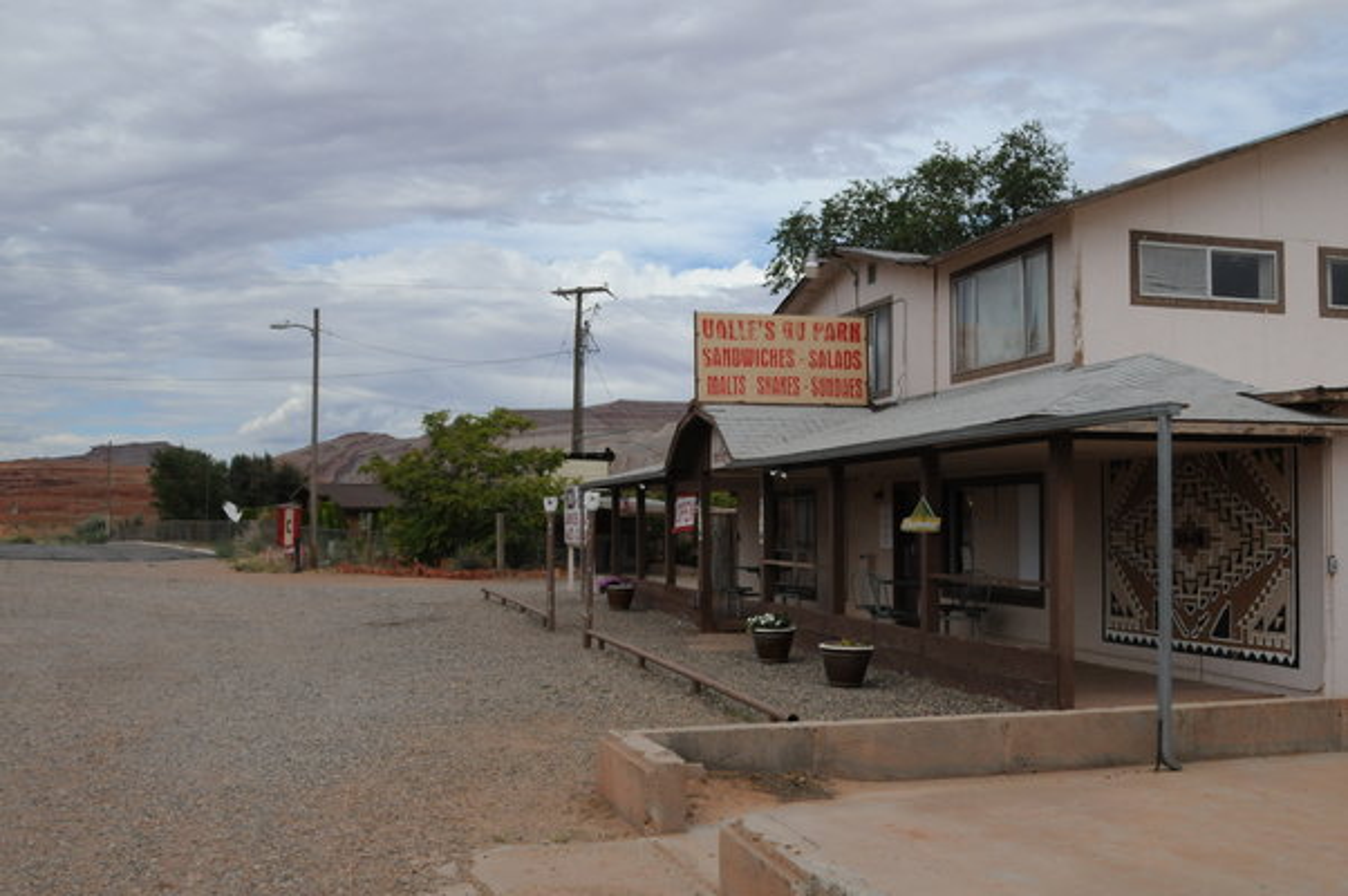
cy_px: 448
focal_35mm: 36
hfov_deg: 53.2
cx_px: 674
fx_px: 1347
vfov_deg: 36.8
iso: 1000
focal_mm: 24
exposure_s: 1/1000
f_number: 16
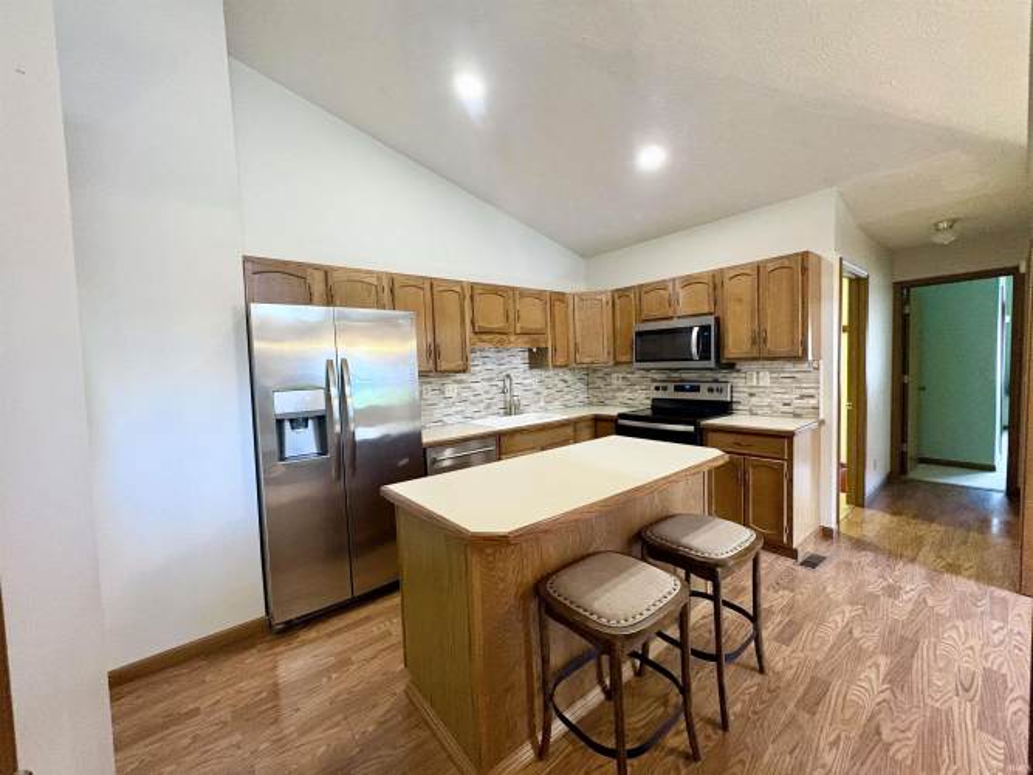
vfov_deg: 85.7
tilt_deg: -2.9
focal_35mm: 14
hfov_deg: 102.1
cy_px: 388
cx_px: 516
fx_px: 418
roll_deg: +2.5
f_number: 2.2
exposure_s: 1/60
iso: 640
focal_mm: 2.22
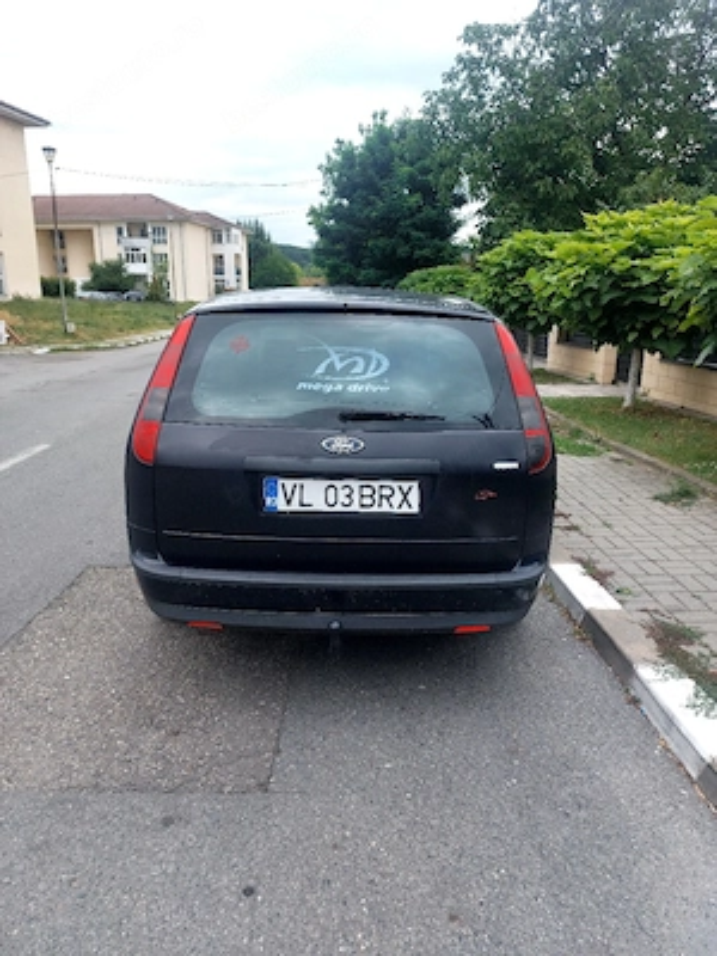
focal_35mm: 24
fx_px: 663
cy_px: 478
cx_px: 358
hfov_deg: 56.8
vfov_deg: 71.6
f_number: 1.8
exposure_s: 1/217
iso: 25
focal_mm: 5.23
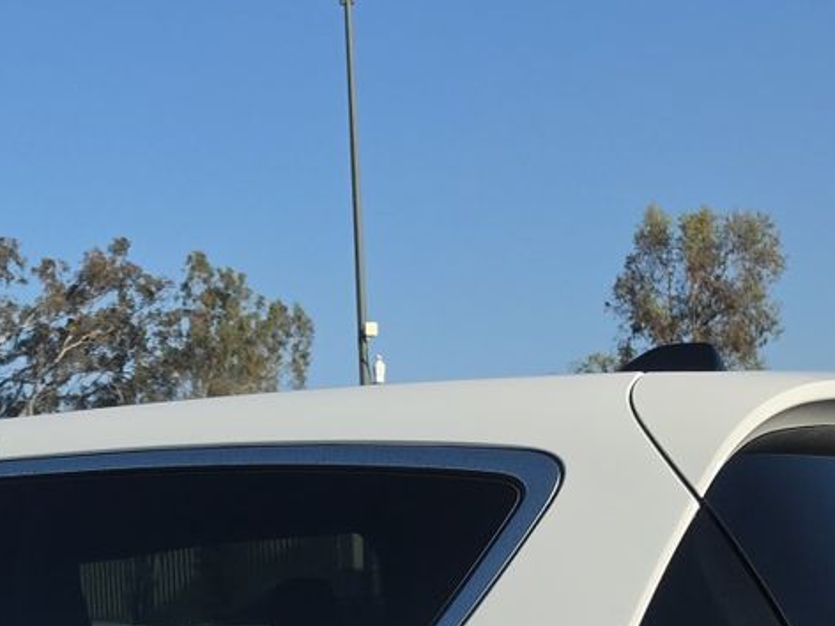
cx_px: 106
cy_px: 859
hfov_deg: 24.4
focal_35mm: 78
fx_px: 1881
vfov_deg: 17.5
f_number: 1.4
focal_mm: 6.5
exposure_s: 1/7940
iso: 65
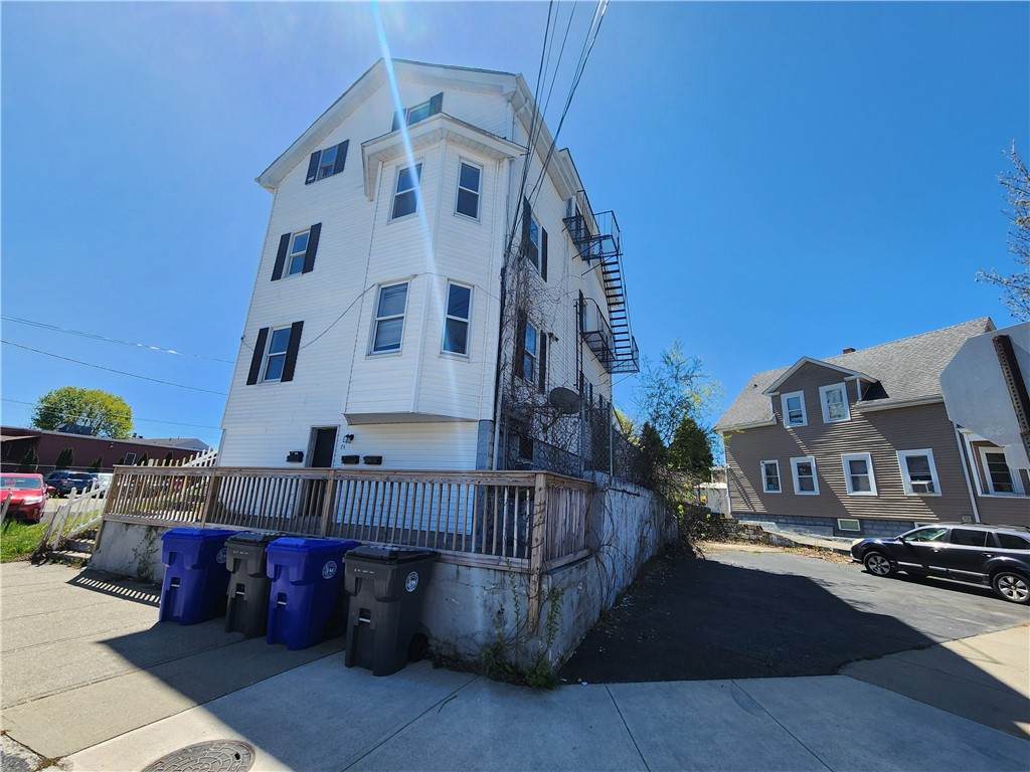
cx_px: 515
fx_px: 387
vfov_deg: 89.9
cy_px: 386
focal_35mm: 13
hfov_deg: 106.2
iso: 50
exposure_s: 1/1358
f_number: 2.2
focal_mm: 2.2
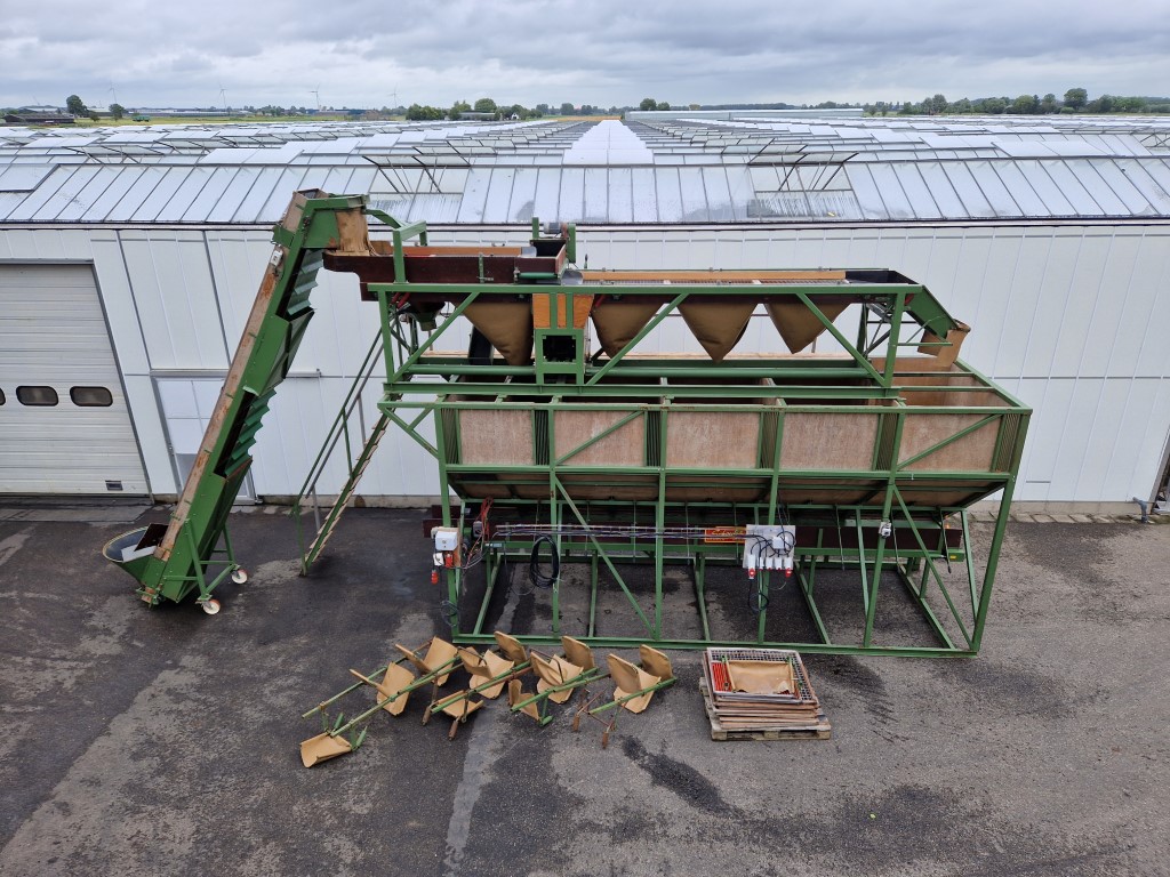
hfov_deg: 73.9
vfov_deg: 58.9
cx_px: 585
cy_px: 438
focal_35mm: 23
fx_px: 777
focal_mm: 5.4
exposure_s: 1/270
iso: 50
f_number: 1.8
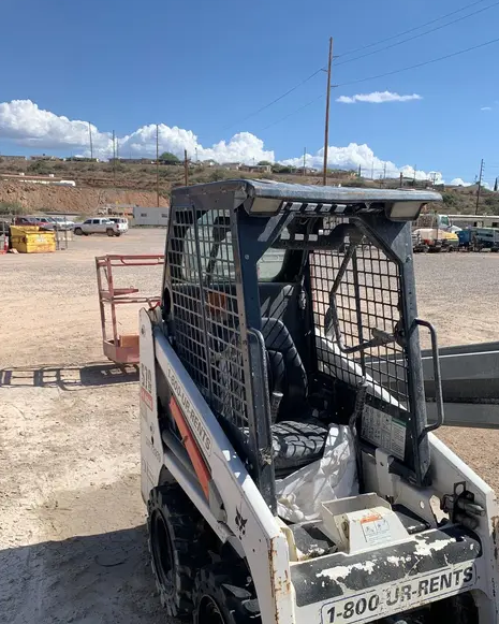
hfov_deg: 45.6
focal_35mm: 32
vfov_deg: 55.1
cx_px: 291
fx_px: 591
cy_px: 386
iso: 25
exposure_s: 1/2364
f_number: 1.8
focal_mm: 4.25
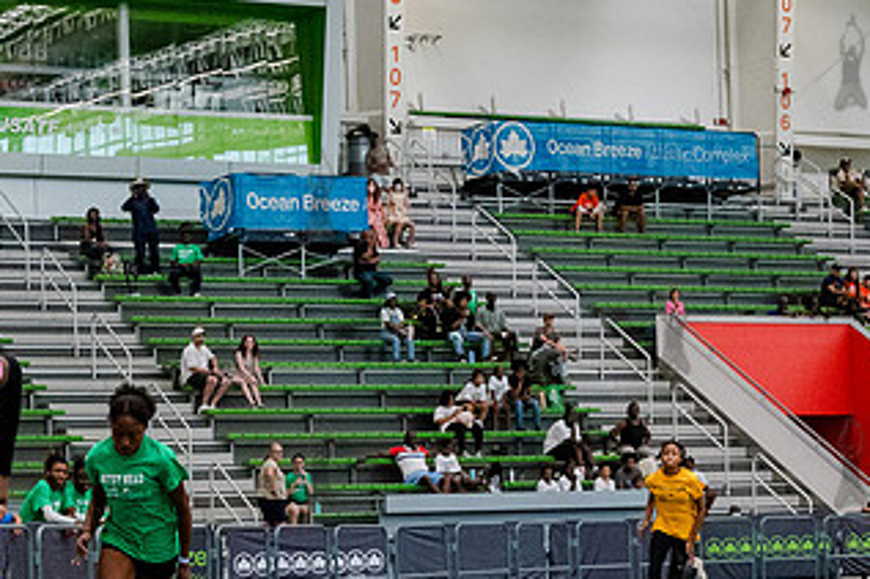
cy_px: 570
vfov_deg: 13.1
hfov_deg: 19.6
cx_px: 186
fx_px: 2488
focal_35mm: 103
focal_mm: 36
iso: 6400
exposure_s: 1/1600
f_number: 3.5
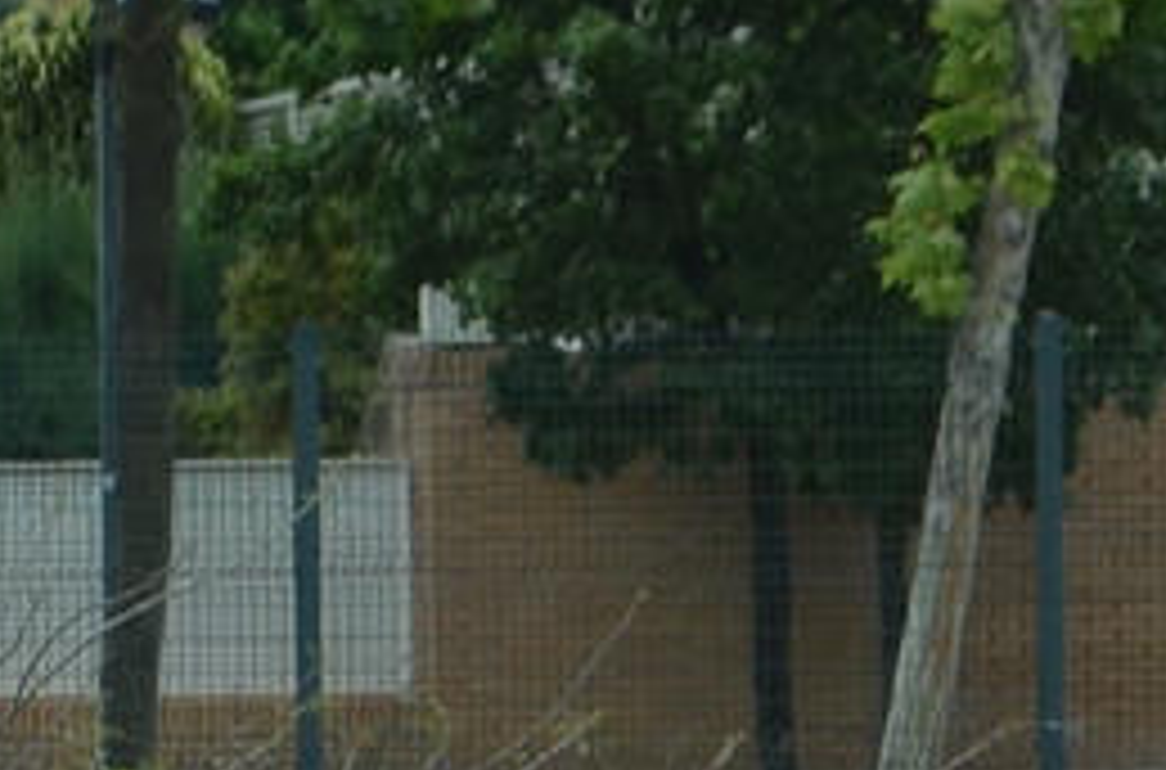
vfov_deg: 1.1
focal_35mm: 1246
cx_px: -594
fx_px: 40233
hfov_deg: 1.7
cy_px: 2251
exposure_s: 1/1000
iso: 400
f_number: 5.6
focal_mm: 105
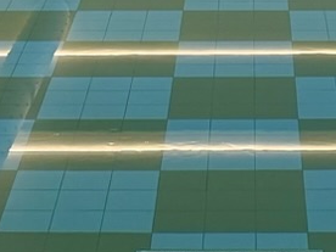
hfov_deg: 11.3
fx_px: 1689
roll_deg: -0.5
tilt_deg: +1.5
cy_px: -397
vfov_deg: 7.8
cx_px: 258
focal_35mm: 174
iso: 125
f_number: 1.78
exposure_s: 1/100
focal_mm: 6.76
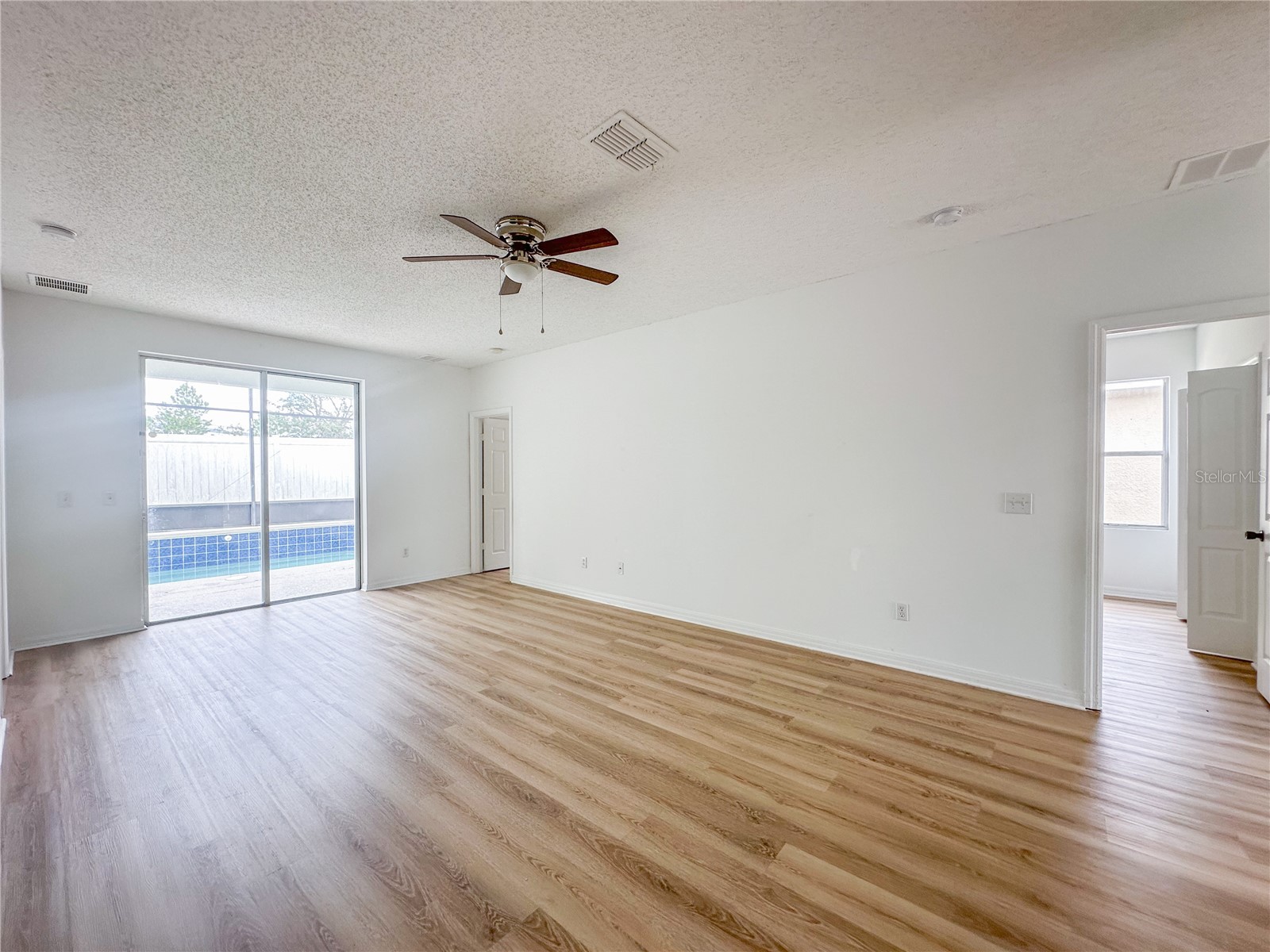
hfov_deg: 102.1
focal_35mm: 14
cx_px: 635
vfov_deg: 85.7
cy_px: 476
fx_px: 514
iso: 100
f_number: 2.2
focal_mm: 2.22
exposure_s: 1/99
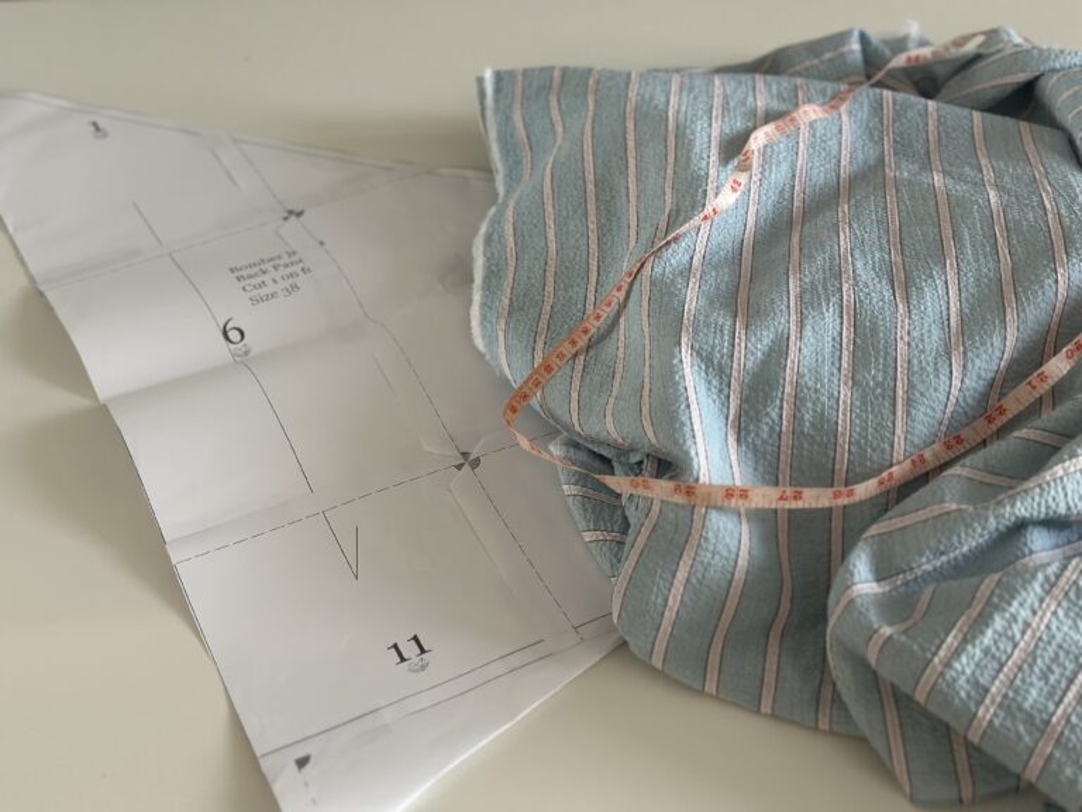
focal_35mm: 48
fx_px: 1500
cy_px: 406
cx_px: 541
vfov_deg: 30.3
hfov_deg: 39.7
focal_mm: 6.86
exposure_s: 1/60
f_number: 1.78
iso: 250
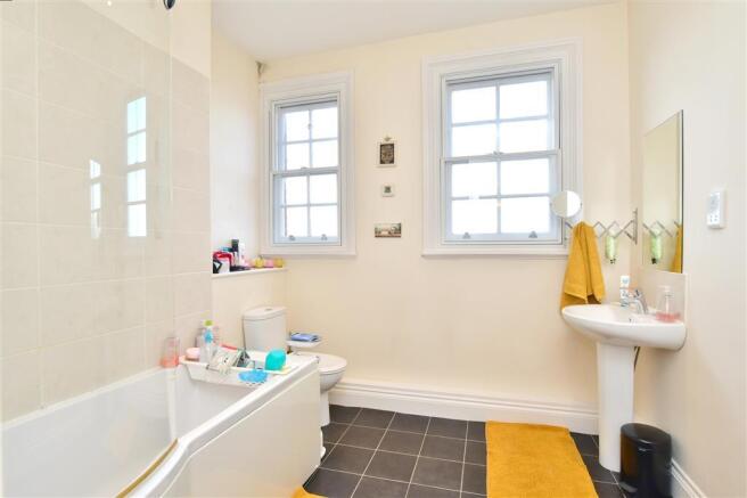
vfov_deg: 70.4
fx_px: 353
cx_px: 374
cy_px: 249
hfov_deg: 93.3
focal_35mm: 17
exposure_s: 1/80
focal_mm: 11.5
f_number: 7.1
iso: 640
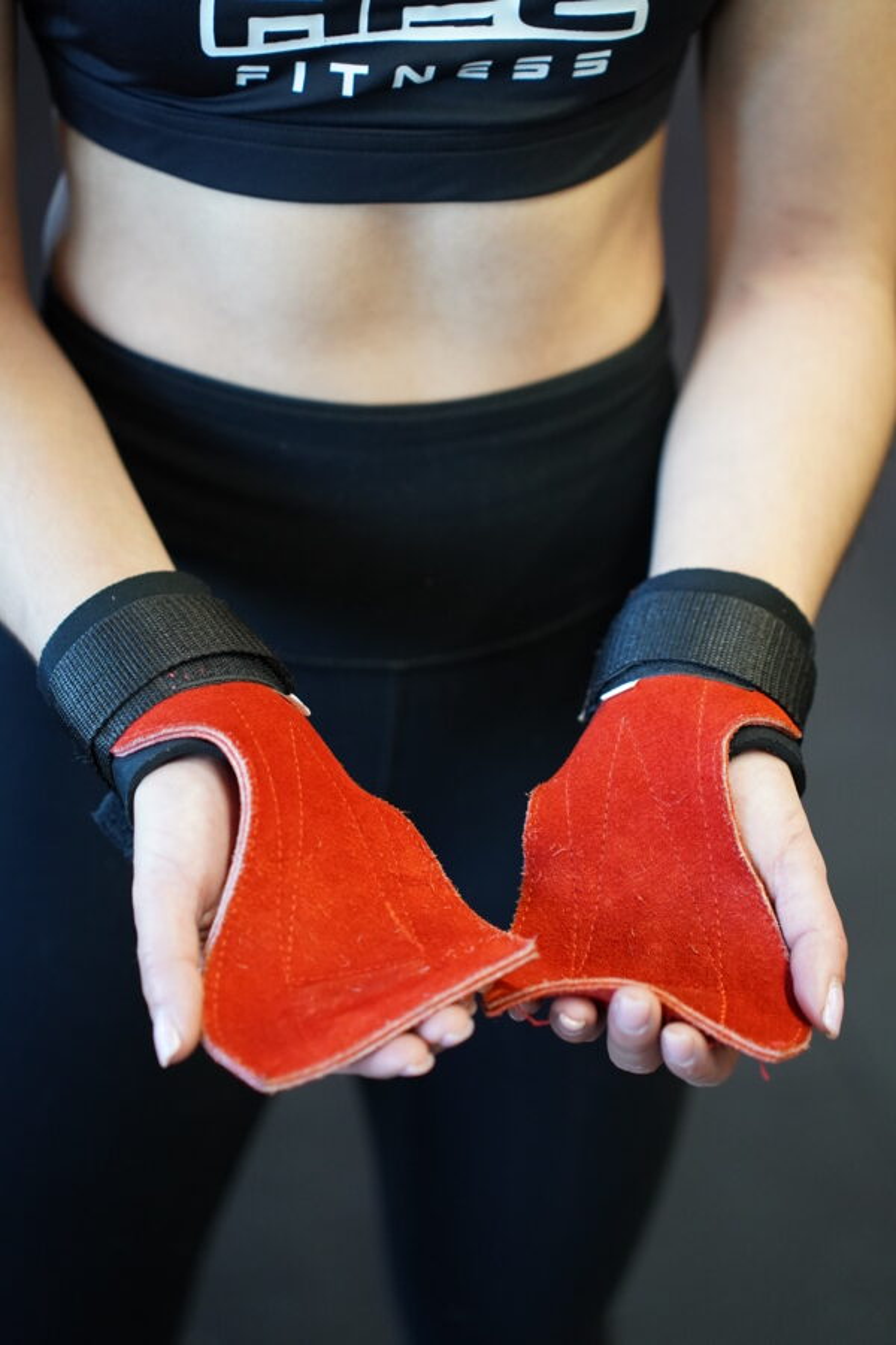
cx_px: 448
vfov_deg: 27.0
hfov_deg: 18.2
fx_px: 2800
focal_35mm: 75
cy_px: 672
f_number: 2.8
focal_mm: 75
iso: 3200
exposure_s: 1/160
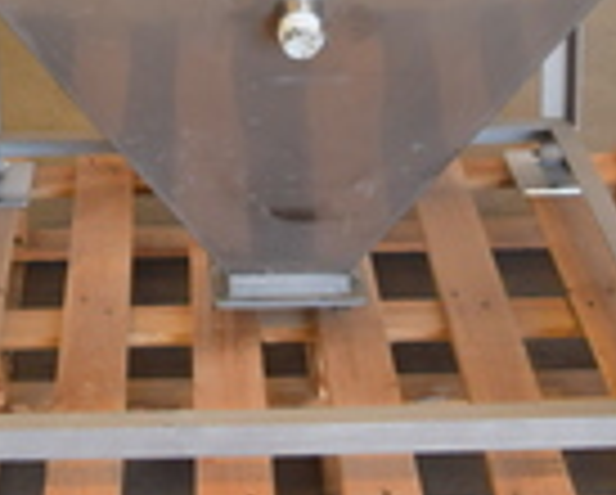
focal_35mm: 118
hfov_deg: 16.1
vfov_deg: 12.8
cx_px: 63
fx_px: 2149
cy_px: -83
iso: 400
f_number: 4
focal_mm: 23
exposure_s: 1/80
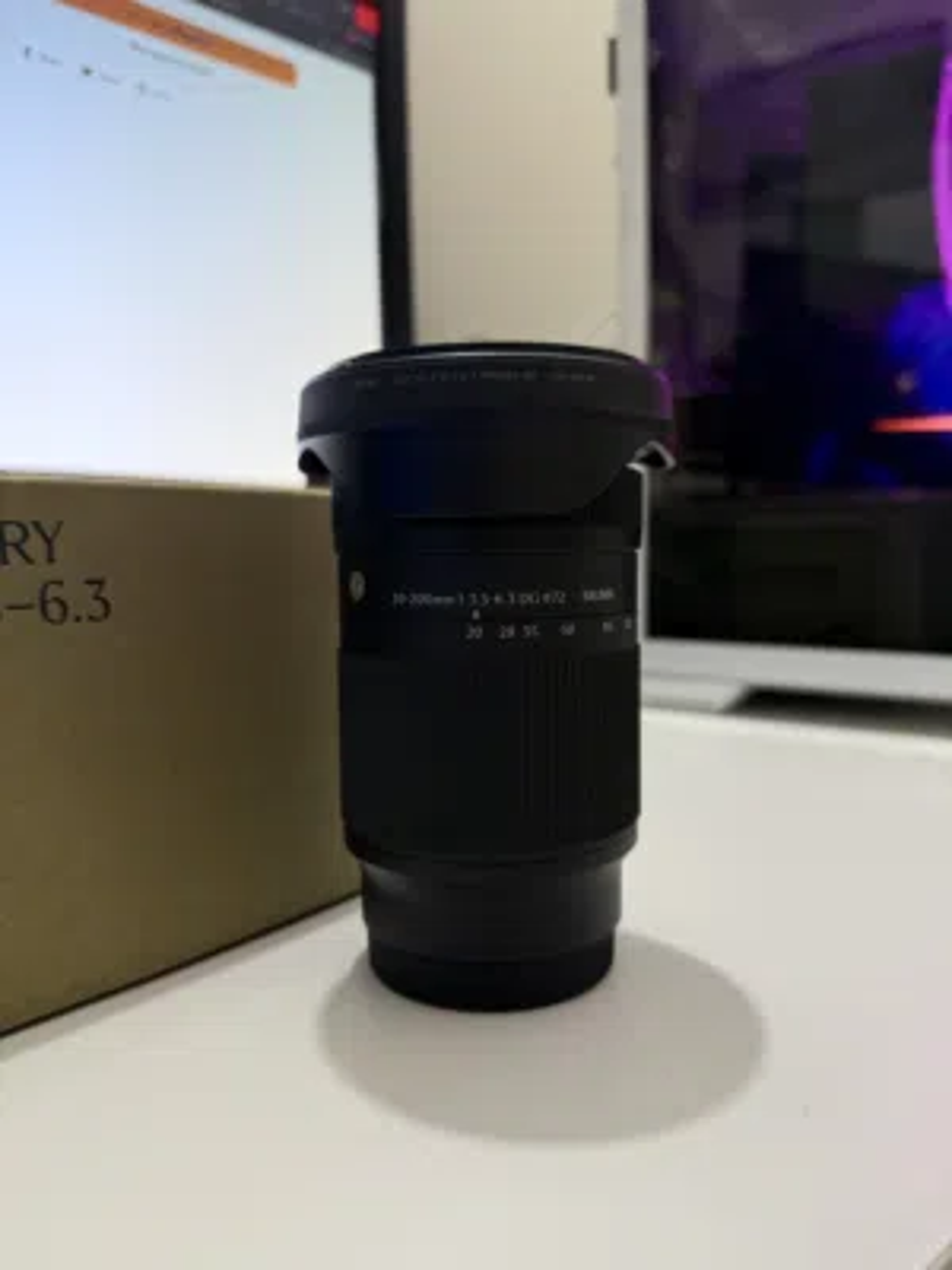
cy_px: 635
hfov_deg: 56.8
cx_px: 476
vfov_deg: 71.6
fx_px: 880
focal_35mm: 24
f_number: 1.78
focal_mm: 6.76
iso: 400
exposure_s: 1/50
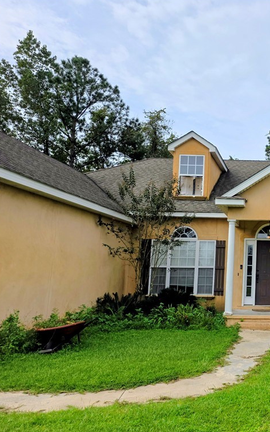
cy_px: 215
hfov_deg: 34.1
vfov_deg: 58.1
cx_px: 284
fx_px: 389
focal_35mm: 33
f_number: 1.7
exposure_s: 1/843
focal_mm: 6.25
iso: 12
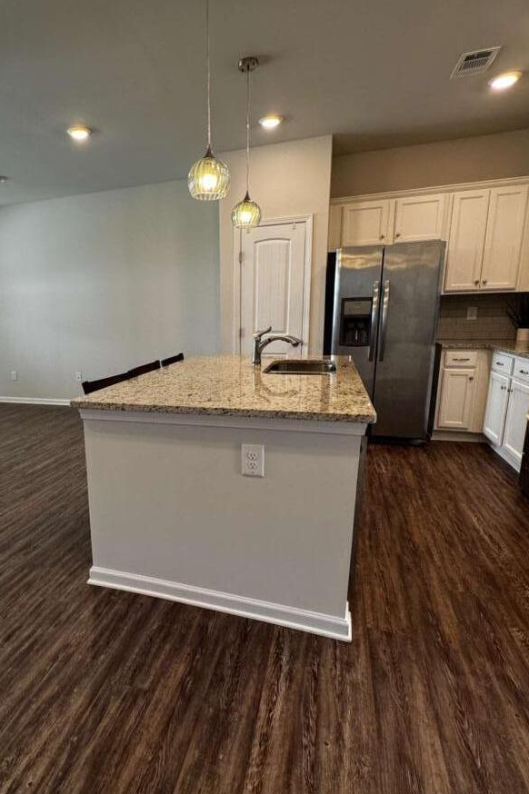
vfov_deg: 84.0
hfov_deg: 60.0
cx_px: 165
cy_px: 402
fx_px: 441
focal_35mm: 20
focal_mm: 2.22
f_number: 2.2
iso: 200
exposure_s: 1/120
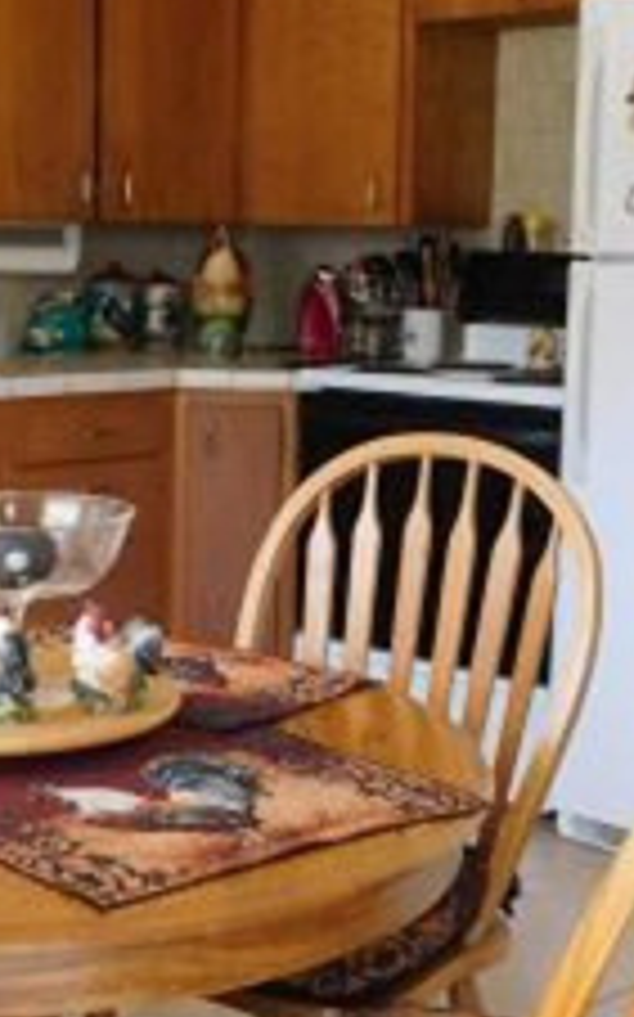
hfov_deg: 18.8
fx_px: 1910
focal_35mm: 69
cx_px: 207
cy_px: 621
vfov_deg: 29.7
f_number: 3
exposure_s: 1/30
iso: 180
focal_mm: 4
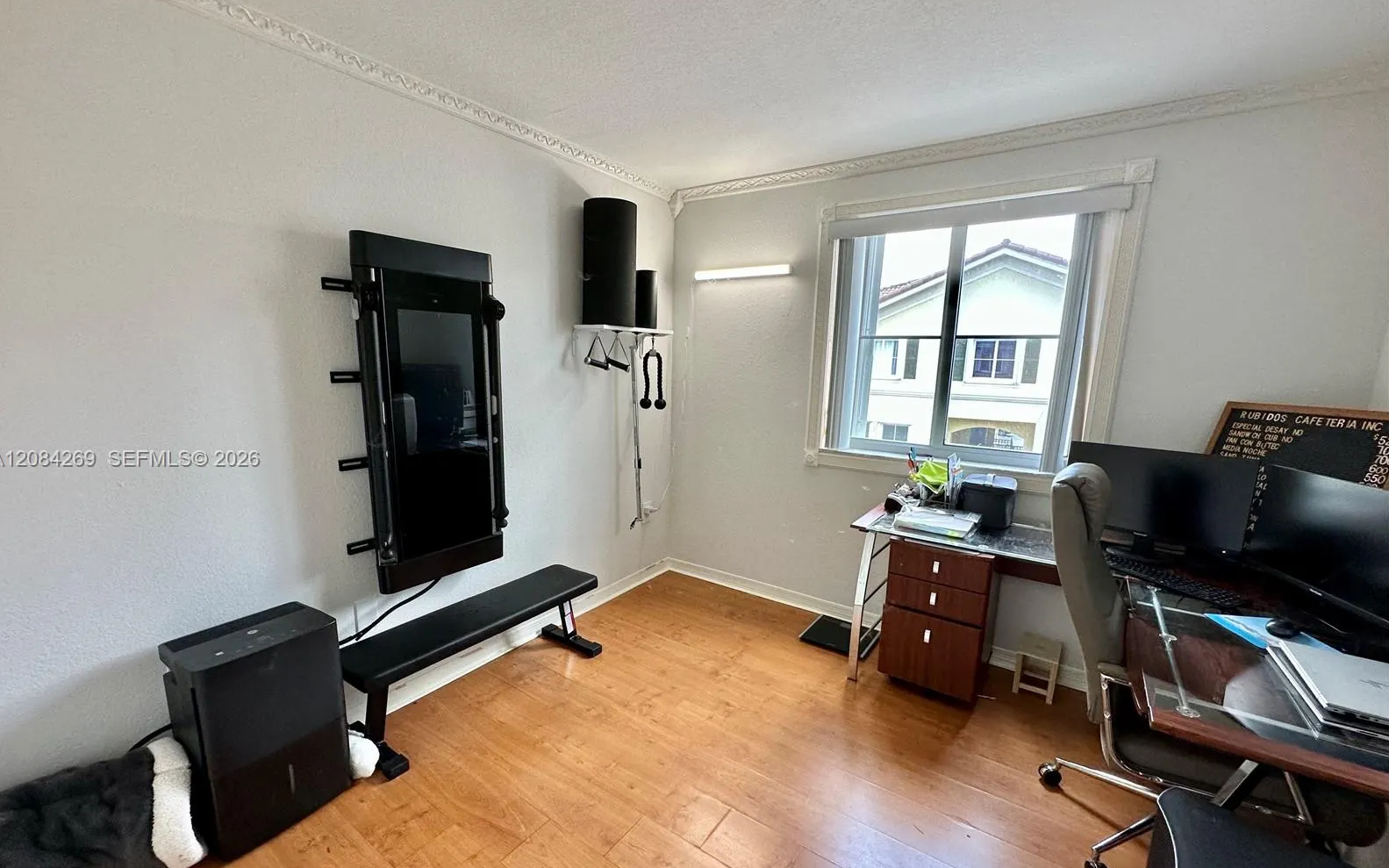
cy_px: 460
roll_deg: -1.6
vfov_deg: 74.7
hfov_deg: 101.5
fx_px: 568
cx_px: 688
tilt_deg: -11.2
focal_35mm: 15
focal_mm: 2.22
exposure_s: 1/120
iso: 125
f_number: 2.2
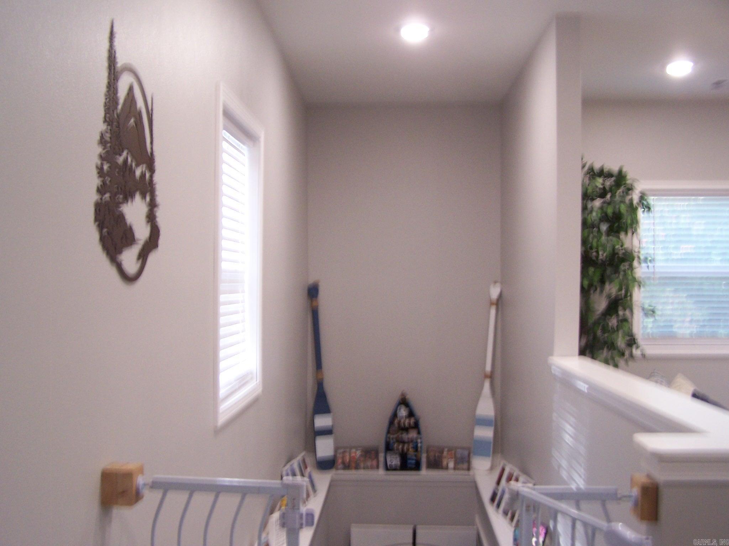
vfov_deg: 37.7
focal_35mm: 38
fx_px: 800
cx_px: 364
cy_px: 273
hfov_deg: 49.0
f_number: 2.8
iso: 140
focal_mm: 6.3
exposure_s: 1/15
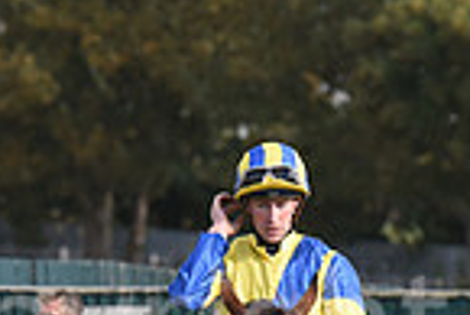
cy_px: 534
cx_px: 250
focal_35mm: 800
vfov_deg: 1.7
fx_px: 10455
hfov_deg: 2.6
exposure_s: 1/1250
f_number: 5.6
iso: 640
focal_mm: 200
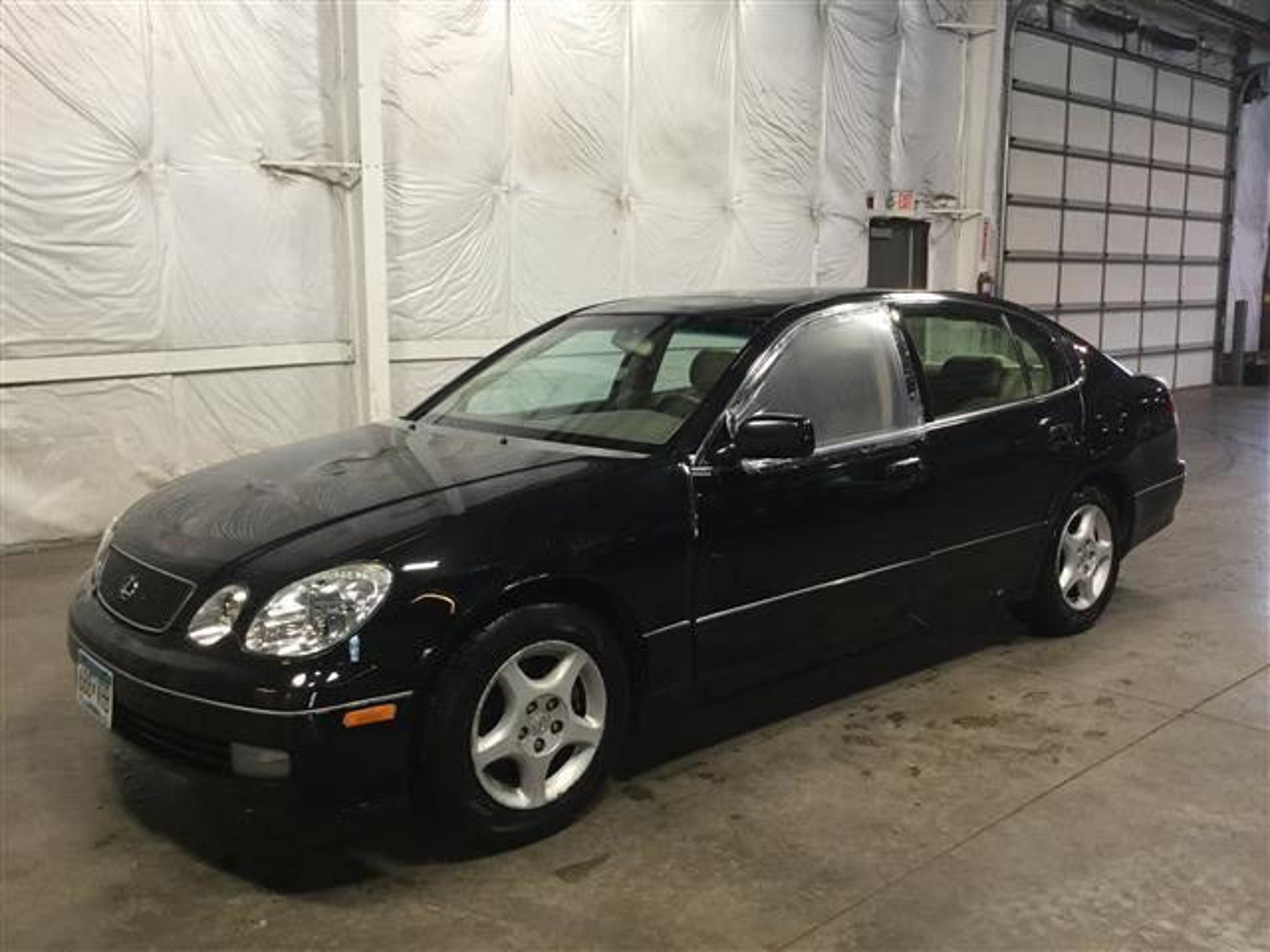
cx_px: 635
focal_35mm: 31
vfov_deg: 45.4
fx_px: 1137
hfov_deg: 58.4
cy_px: 476
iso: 80
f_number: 2.4
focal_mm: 3.3
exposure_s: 1/30
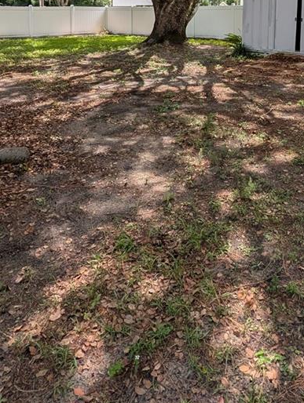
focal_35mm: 28
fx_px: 327
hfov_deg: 49.0
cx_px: 203
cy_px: 24
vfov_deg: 53.4
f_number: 1.7
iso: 61
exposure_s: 1/2342
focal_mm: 2.02
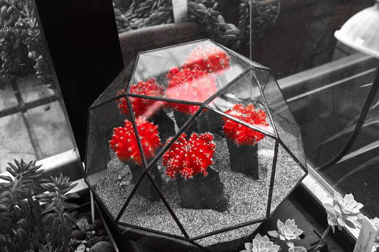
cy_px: 126
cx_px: 190
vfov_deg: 29.9
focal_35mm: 45
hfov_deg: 43.6
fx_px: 474
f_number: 5.6
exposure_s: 1/60
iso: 100
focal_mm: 30
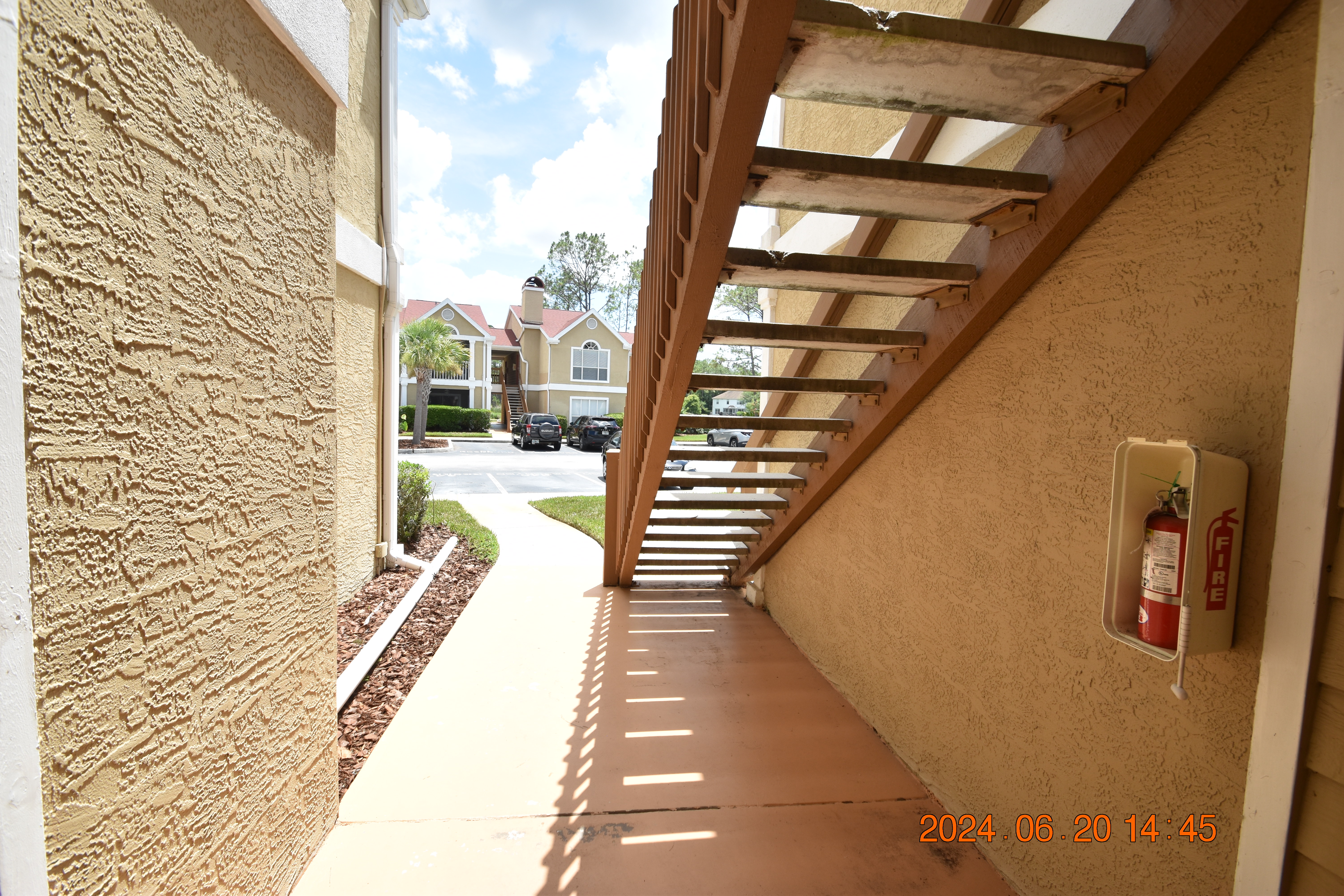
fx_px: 560
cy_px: 448
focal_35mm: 15
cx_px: 672
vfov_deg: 77.3
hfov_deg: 100.4
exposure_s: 1/320
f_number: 9
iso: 200
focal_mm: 10
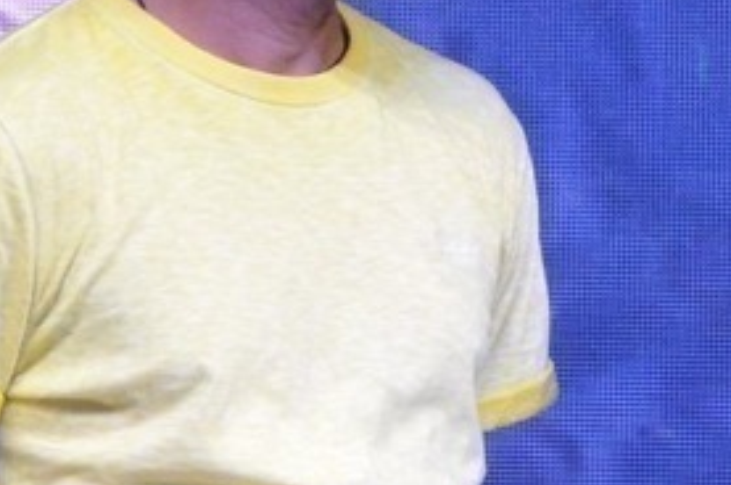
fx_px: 13815
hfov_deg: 3.0
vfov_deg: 2.0
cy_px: 468
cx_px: 1137
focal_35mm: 681
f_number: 5.6
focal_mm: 105
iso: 2500
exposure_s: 1/125
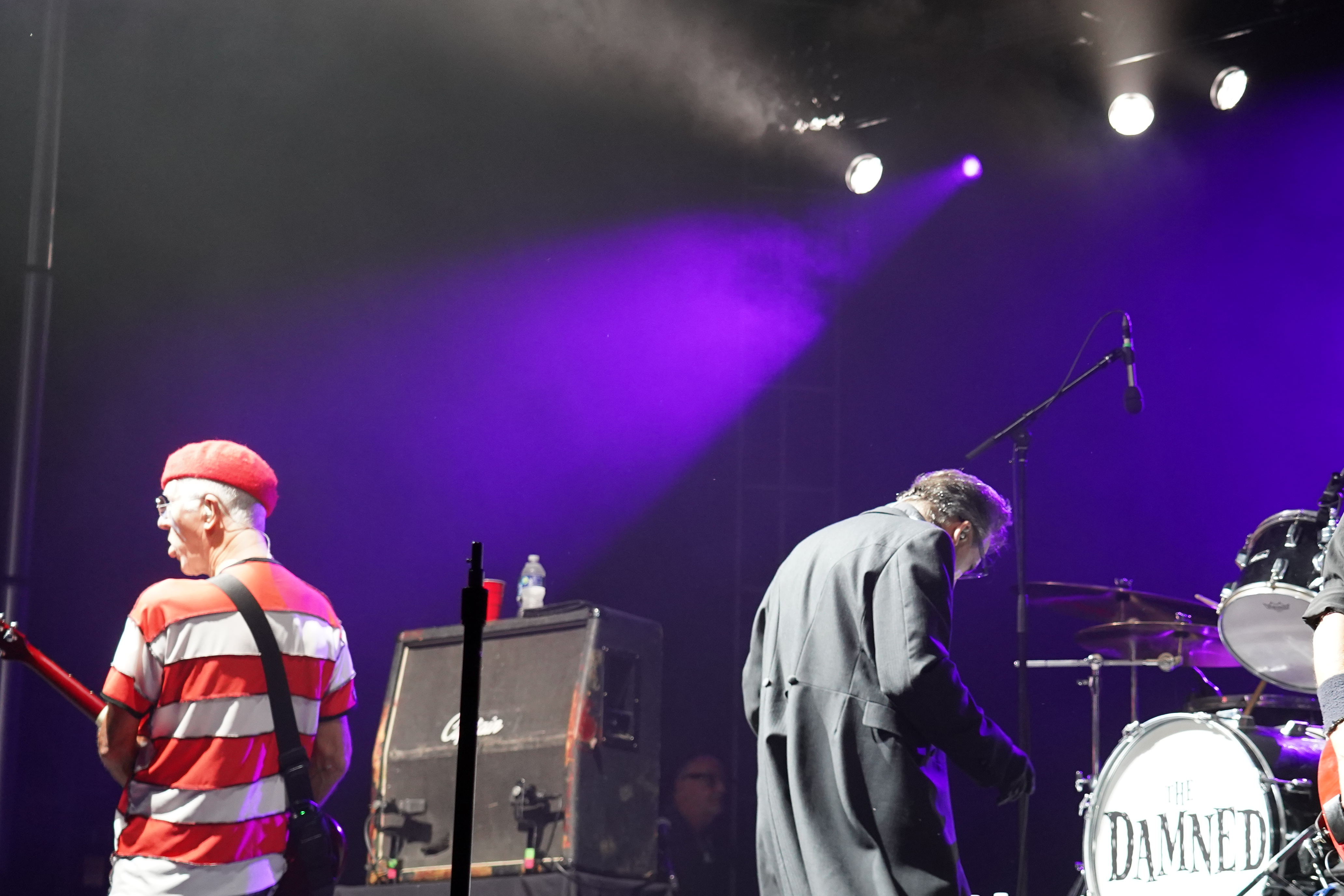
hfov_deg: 27.2
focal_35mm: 74
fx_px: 2763
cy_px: 635
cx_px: 908
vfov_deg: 18.3
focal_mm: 51
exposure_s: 1/160
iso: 3200
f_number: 4
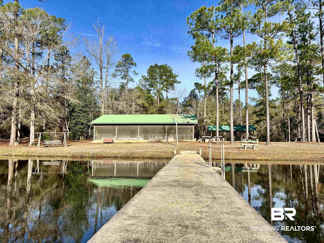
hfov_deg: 71.6
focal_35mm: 24
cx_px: 162
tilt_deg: +6.0
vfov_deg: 56.8
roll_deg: -0.3
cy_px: 122
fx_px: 225
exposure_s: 1/4016
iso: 80
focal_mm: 6.86
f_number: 1.78
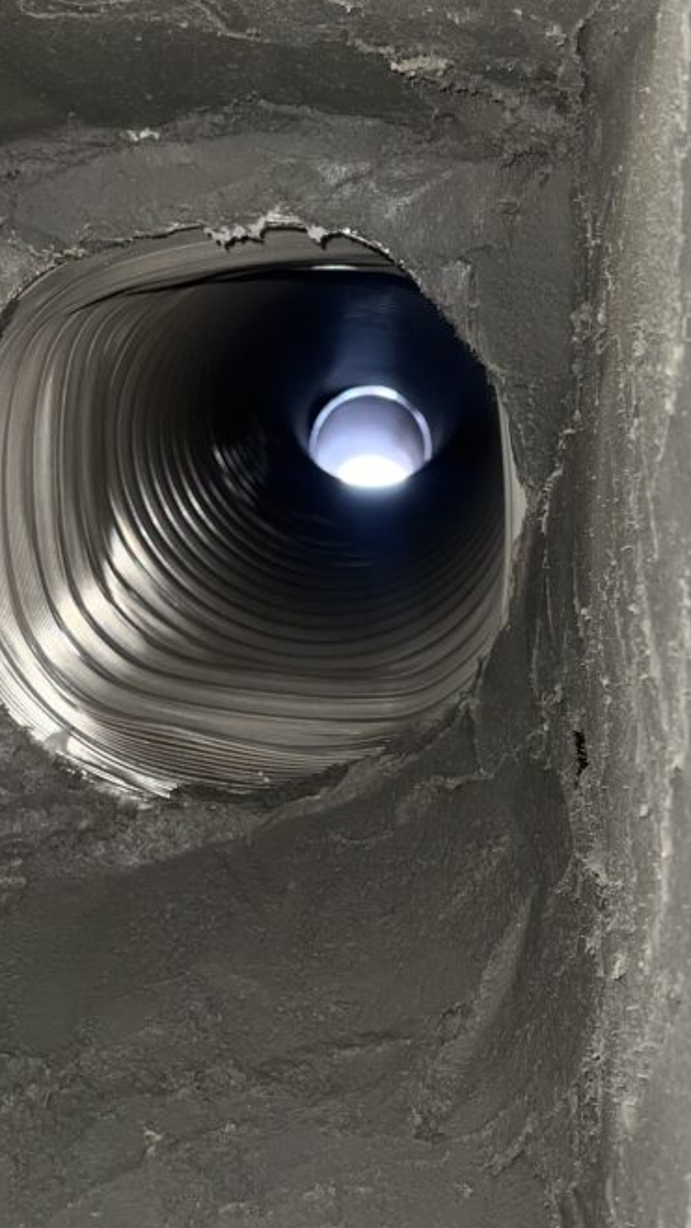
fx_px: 1432
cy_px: 568
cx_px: 440
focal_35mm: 44
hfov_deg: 27.0
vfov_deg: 46.4
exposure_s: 1/36
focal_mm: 5.7
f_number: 1.5
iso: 32
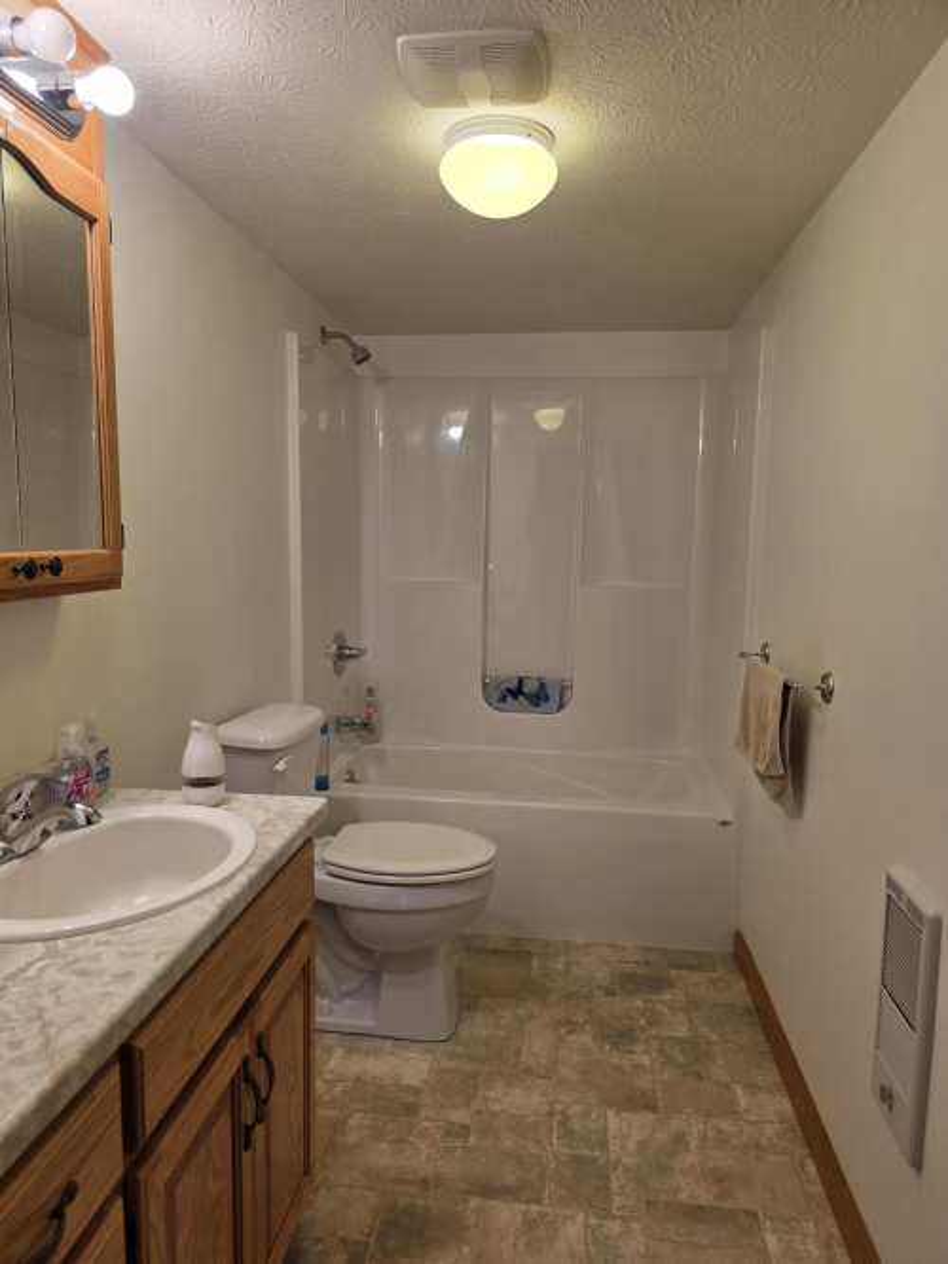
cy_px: 632
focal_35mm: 23
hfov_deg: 58.9
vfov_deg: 73.9
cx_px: 474
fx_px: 840
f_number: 1.7
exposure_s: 1/120
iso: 64
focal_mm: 6.3
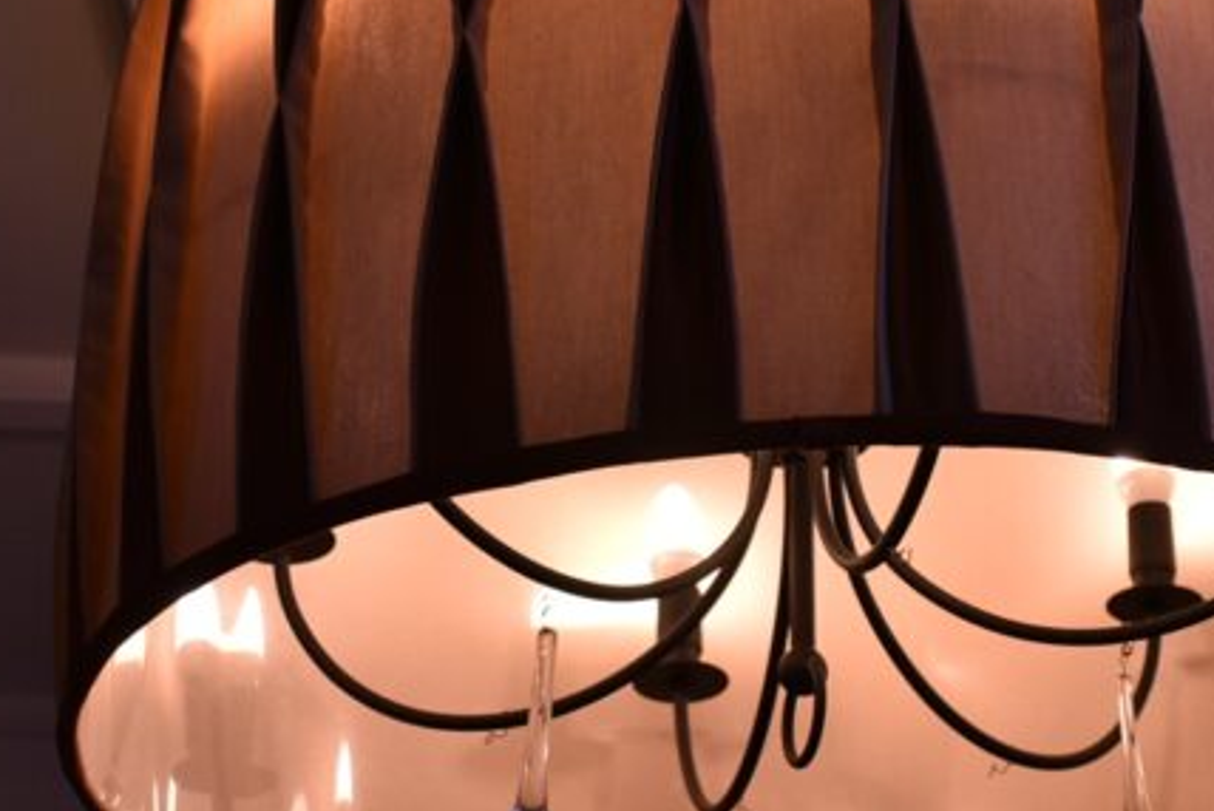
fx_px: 2666
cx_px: 962
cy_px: 380
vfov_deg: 17.3
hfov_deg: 25.2
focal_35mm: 79
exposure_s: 1/30
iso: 110
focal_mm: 22
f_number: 3.8
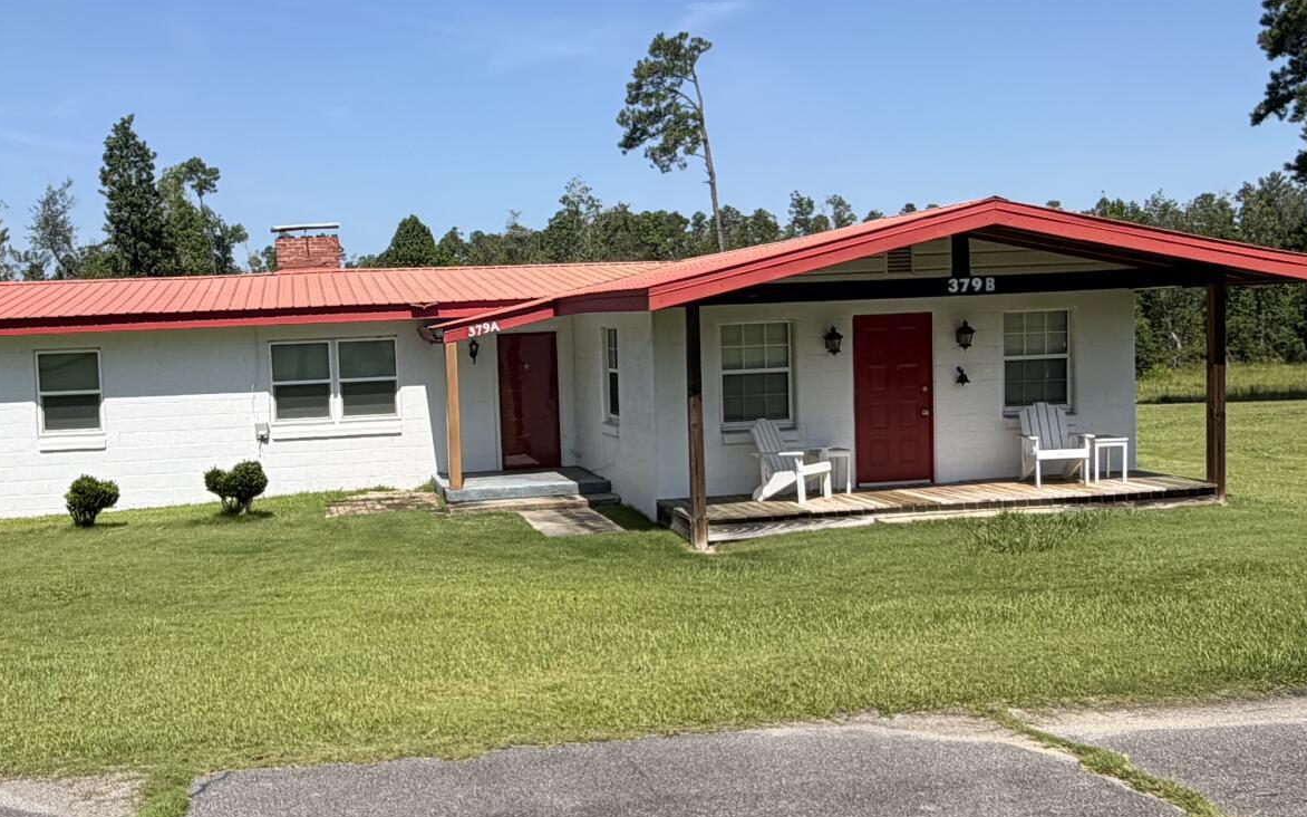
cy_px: 427
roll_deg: +2.0
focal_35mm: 38
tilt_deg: -3.2
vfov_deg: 33.6
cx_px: 491
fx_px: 1353
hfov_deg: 51.0
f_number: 2.2
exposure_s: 1/789
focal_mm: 2.22
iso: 20
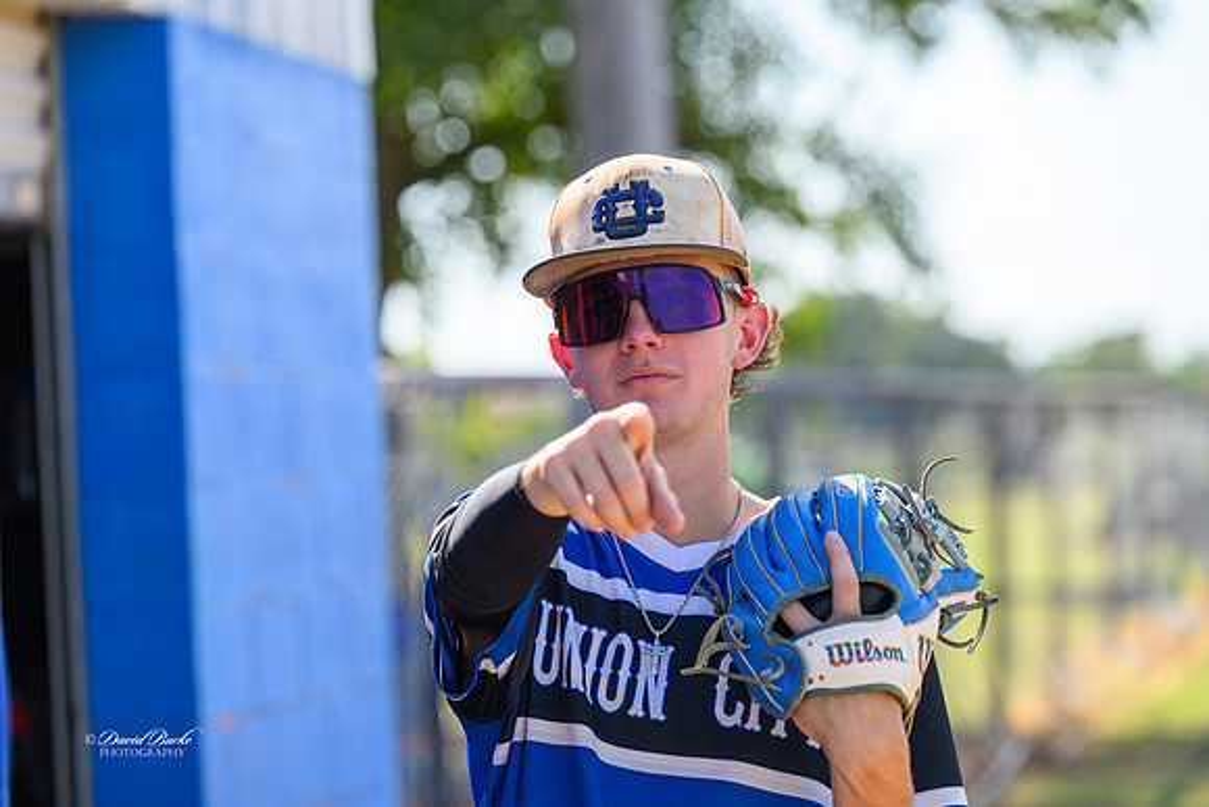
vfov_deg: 9.5
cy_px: 404
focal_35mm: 145
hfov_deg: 14.2
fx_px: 4870
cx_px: 604
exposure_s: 1/400
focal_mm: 145
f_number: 4
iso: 80
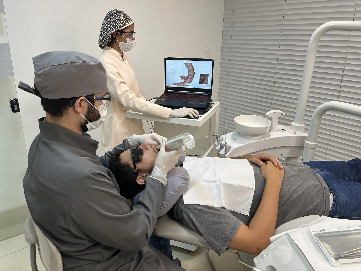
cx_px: 180
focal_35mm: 26
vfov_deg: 53.1
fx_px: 271
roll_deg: -1.3
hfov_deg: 67.3
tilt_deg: -19.1
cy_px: 136
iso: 100
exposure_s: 1/120
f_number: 1.6
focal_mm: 5.1
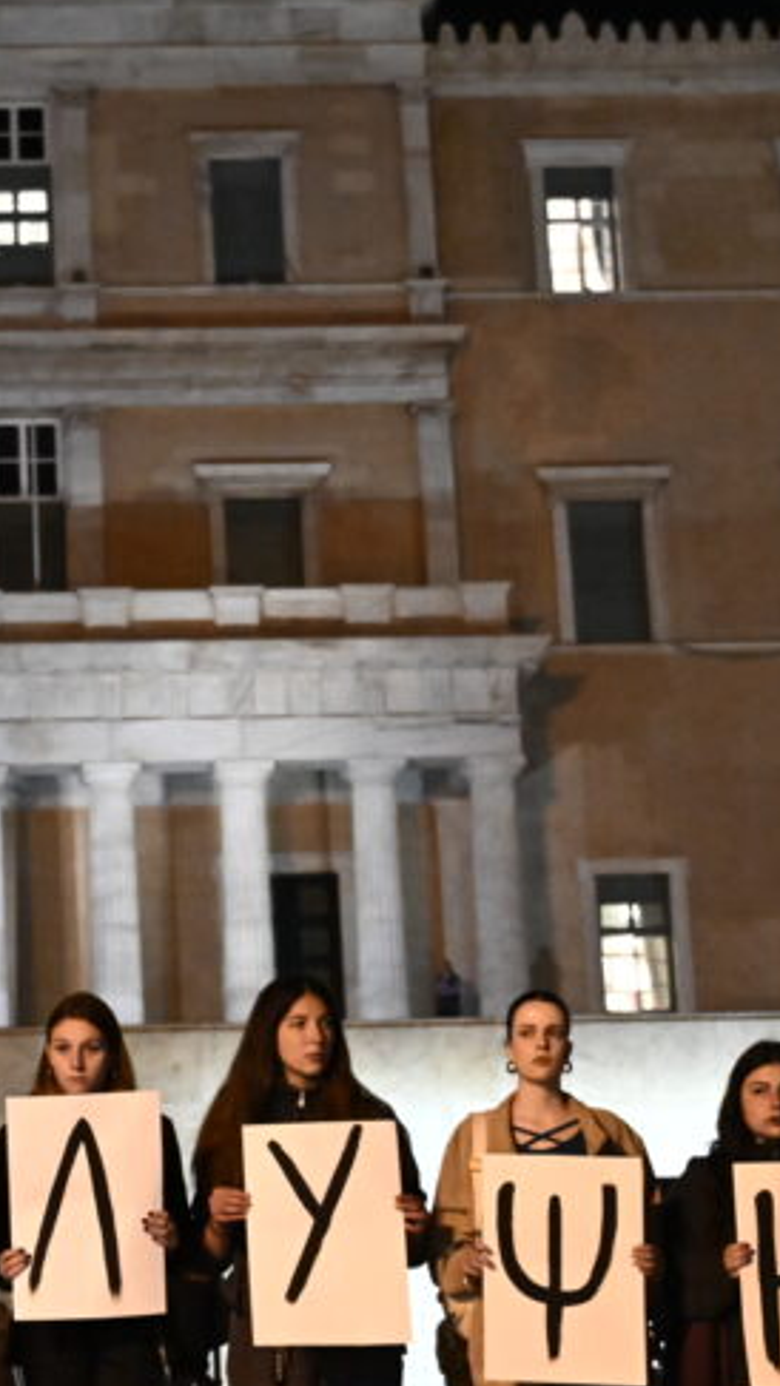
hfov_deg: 13.8
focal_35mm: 86
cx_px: -48
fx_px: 3162
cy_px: 639
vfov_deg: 24.7
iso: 12800
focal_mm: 40
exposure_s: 1/125
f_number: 4
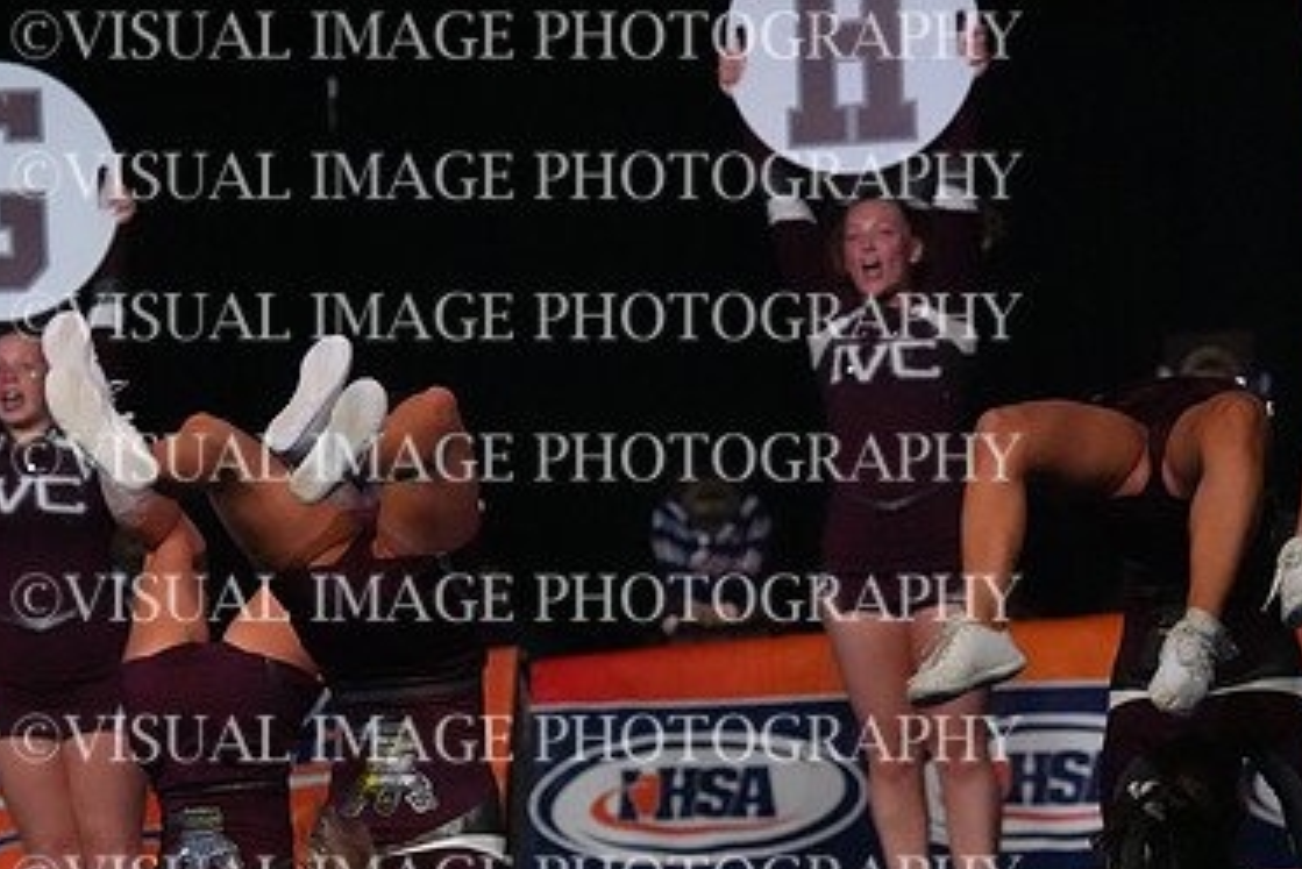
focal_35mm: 342
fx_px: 12373
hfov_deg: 6.0
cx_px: 517
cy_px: 668
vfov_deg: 4.0
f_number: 5.6
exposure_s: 1/1250
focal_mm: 220
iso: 16000
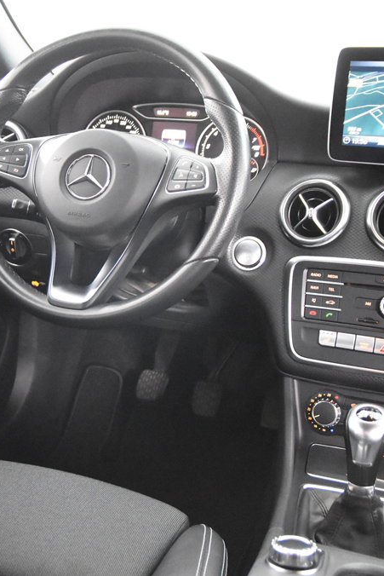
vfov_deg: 39.6
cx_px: 127
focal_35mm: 50
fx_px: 800
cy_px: 286
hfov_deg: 26.8
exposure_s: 1/30
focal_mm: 22
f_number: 3
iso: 11400
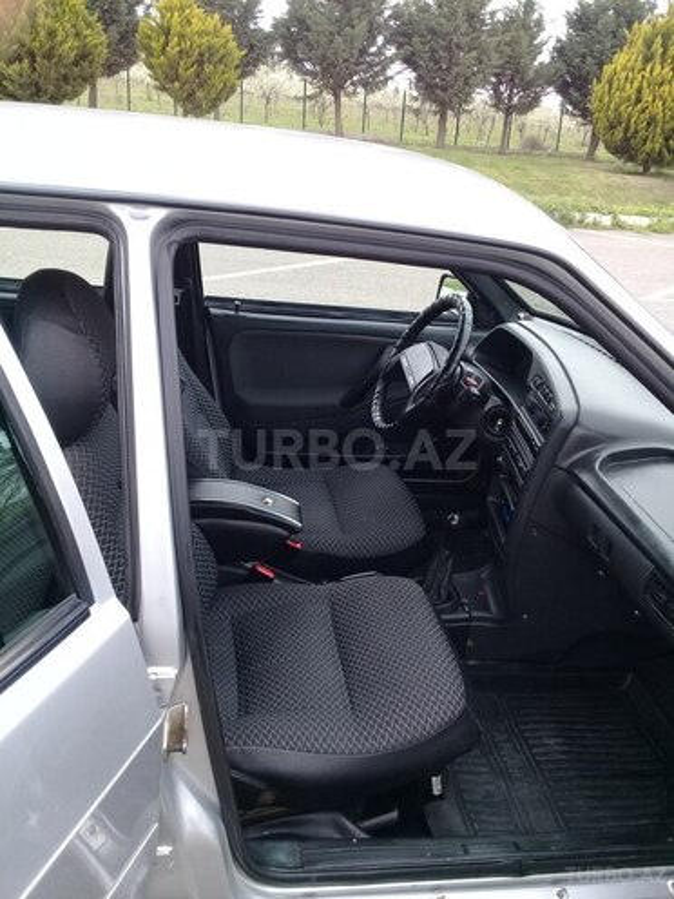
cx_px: 337
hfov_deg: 45.4
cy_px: 450
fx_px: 805
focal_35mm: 31
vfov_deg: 58.4
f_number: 2.2
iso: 50
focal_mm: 3.3
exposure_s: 1/33
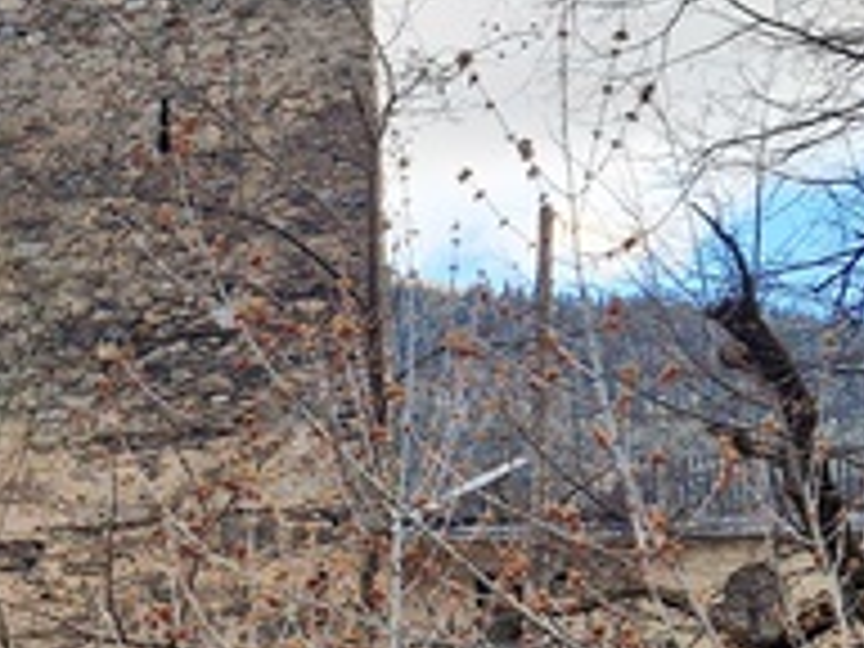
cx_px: -450
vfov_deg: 15.0
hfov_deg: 18.1
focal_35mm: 96
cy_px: 720
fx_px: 2396
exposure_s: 1/182
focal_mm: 5.4
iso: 50
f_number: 1.8
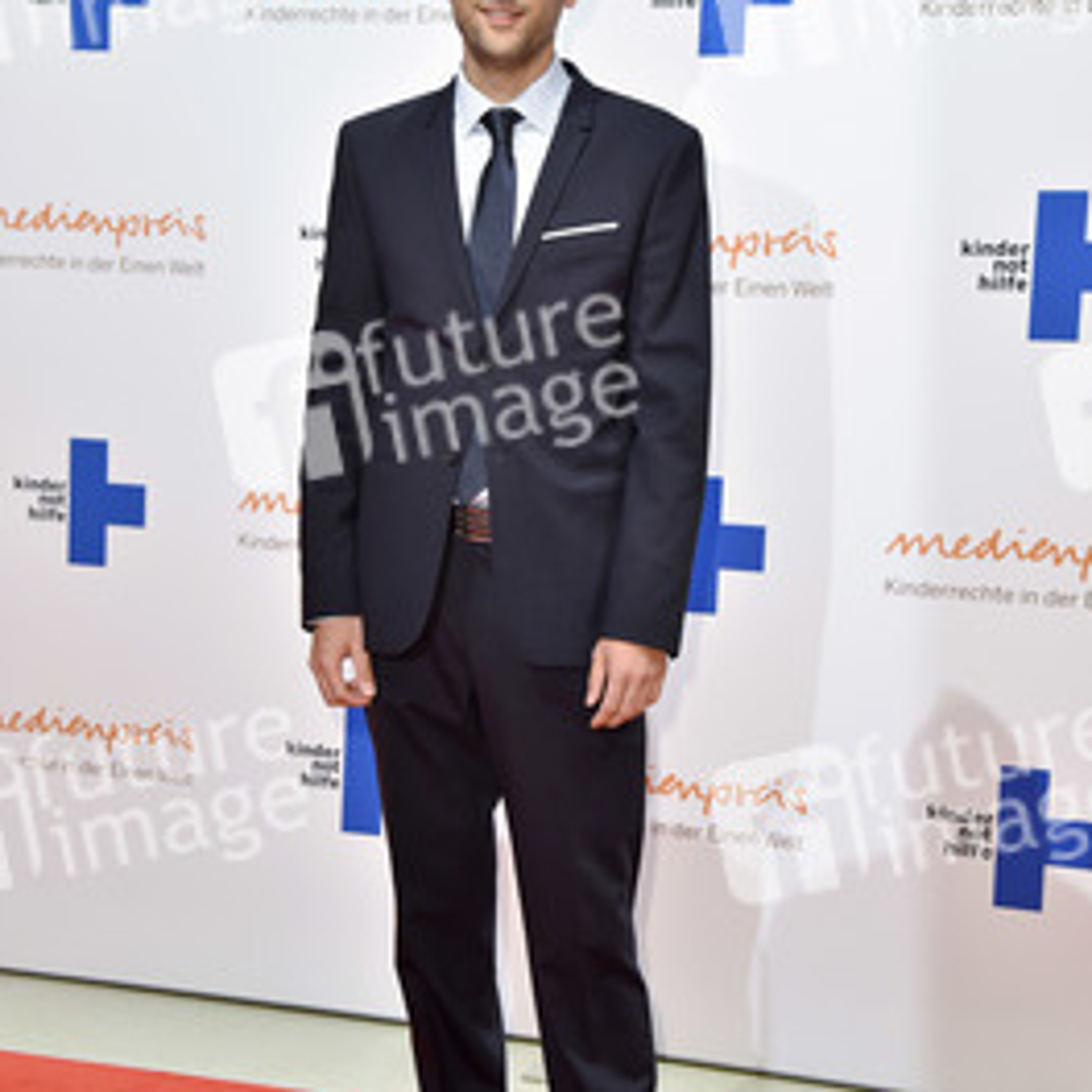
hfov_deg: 25.7
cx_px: 546
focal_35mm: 67
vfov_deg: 25.7
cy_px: 600
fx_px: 2391
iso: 2000
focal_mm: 52
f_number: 5
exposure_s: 1/125
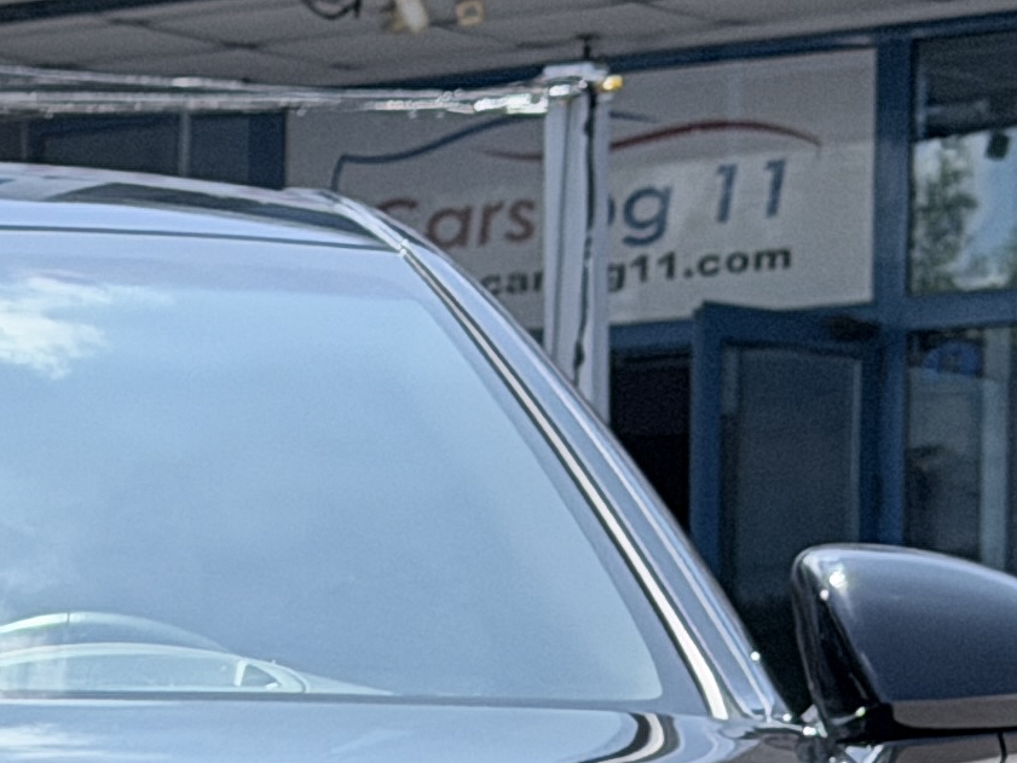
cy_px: 1631
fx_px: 6758
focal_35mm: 230
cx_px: -504
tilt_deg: -5.0
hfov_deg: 8.4
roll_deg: +1.0
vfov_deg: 6.2
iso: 80
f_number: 1.78
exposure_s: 1/2494
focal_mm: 6.76
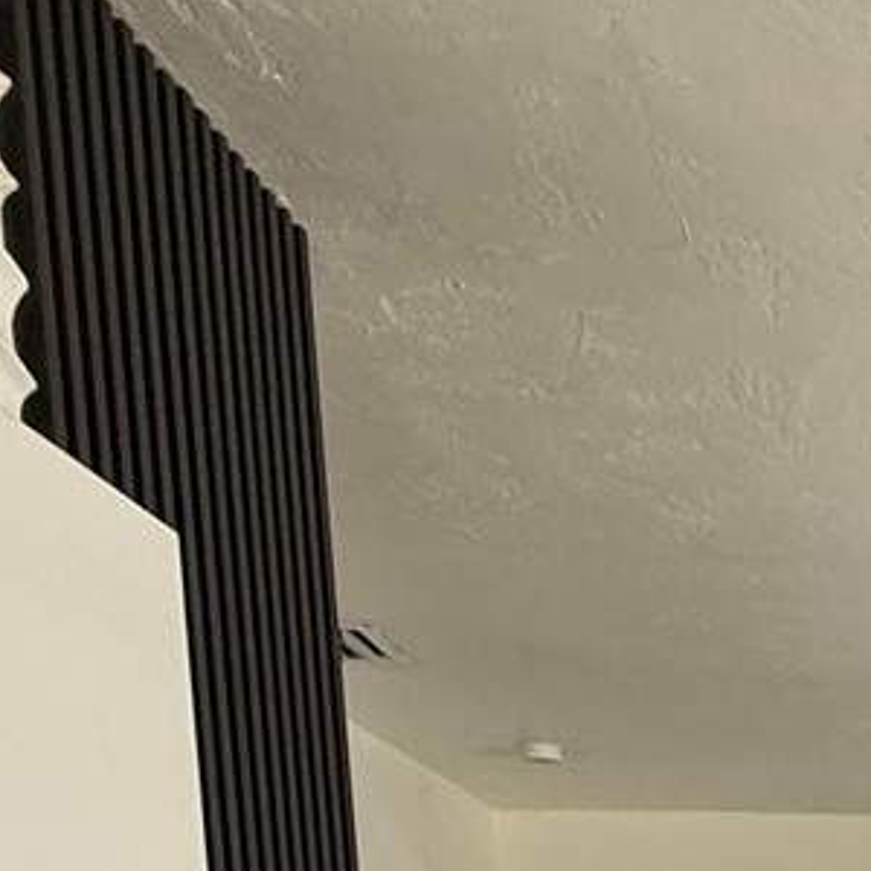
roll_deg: +1.0
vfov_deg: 21.7
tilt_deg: -5.6
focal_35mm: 66
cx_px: 1510
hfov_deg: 20.0
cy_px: 1309
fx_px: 1879
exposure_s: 1/99
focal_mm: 2.22
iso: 200
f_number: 2.2
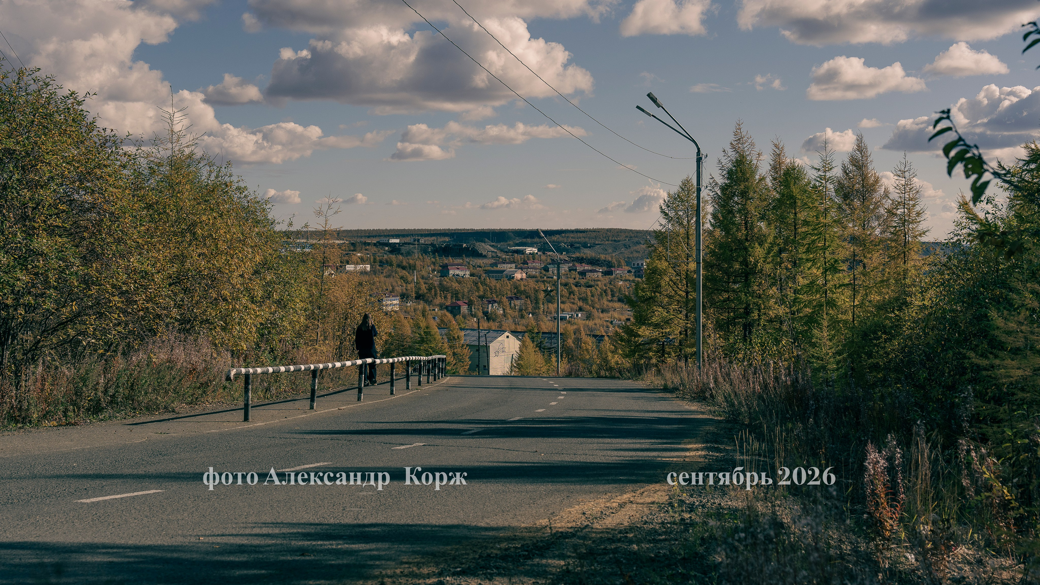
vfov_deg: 24.3
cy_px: 292
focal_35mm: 49
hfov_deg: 41.9
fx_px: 1358
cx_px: 520
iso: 160
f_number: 6.3
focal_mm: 47
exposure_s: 1/1600
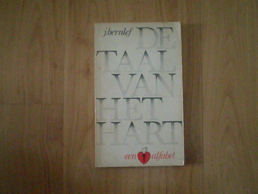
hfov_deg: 49.0
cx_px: 129
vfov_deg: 37.7
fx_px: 283
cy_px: 97
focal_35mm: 38
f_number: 3.1
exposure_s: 1/53
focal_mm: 6.3
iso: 1800
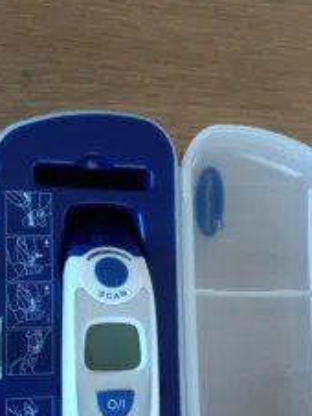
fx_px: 529
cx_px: 163
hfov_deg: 32.8
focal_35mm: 44
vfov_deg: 41.6
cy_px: 315
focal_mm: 4.65
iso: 320
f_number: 1.8
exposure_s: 1/25
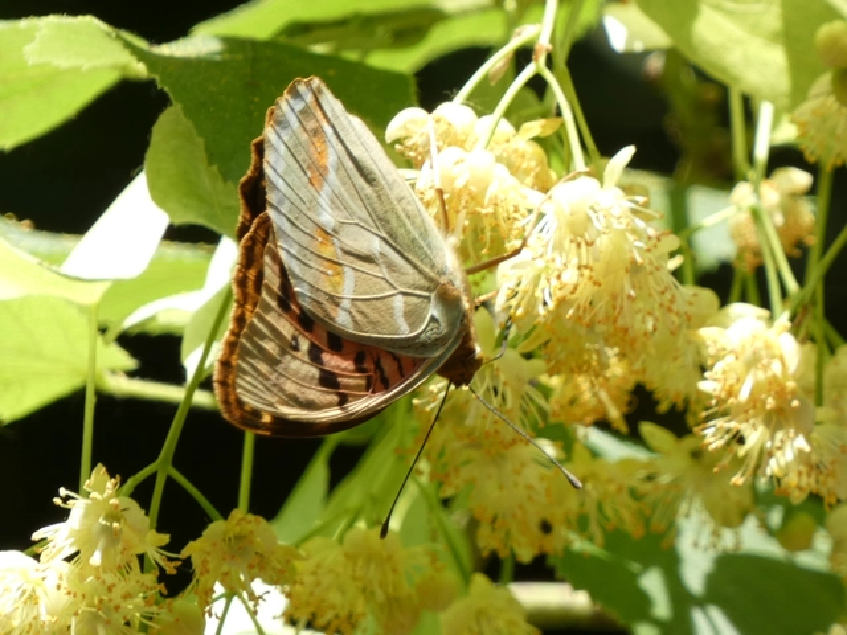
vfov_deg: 1.9
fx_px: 19036
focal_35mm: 778
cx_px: 424
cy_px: 318
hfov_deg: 2.5
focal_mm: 139.4
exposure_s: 1/160
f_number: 5.6
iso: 80
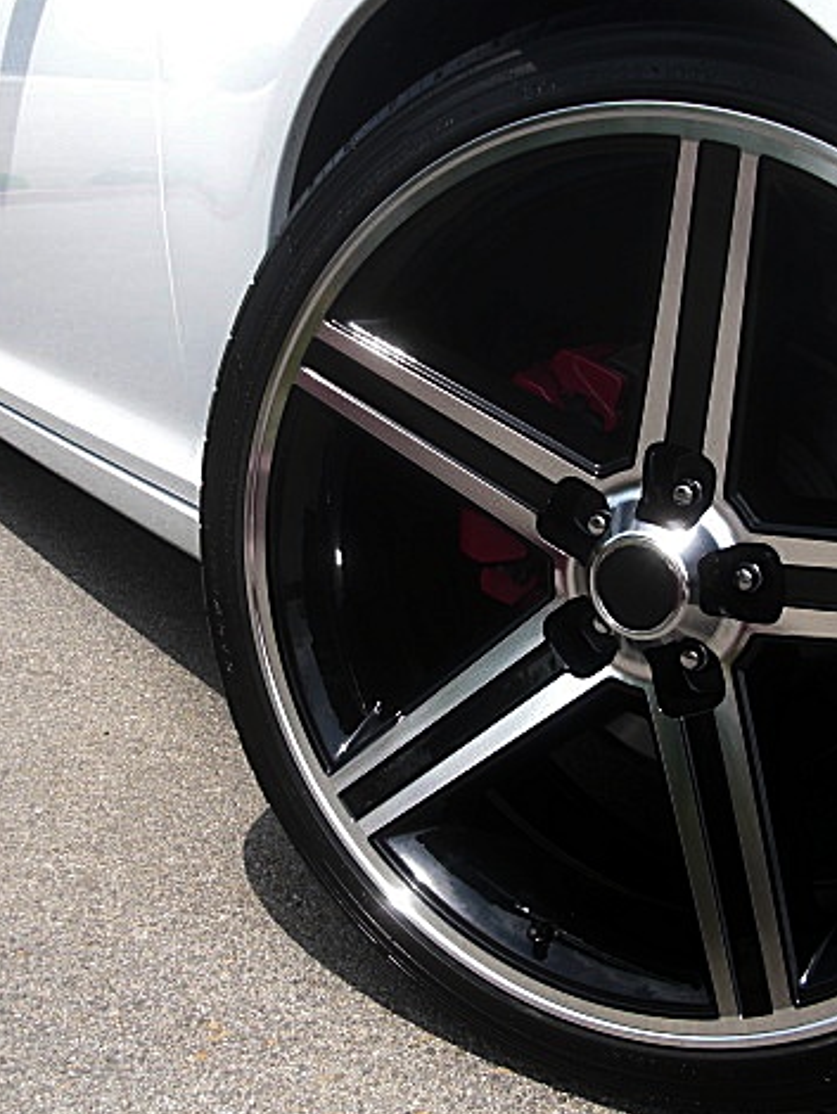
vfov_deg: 38.9
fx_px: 1578
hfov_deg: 29.7
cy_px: 552
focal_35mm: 49
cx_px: 472
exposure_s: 1/400
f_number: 2.8
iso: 50
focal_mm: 6.3
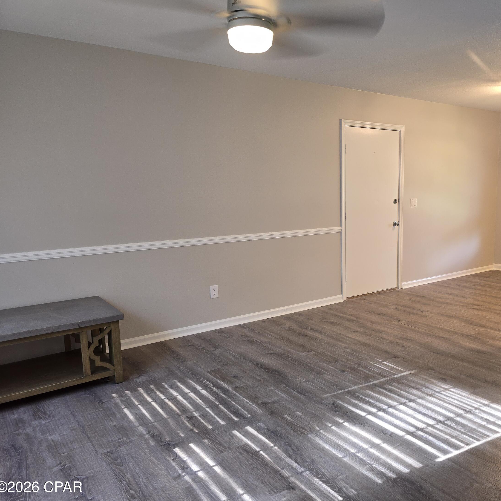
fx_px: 458
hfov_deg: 55.9
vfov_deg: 57.3
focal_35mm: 28
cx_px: 340
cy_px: 252
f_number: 1.7
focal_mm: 6.3
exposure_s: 1/30
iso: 100
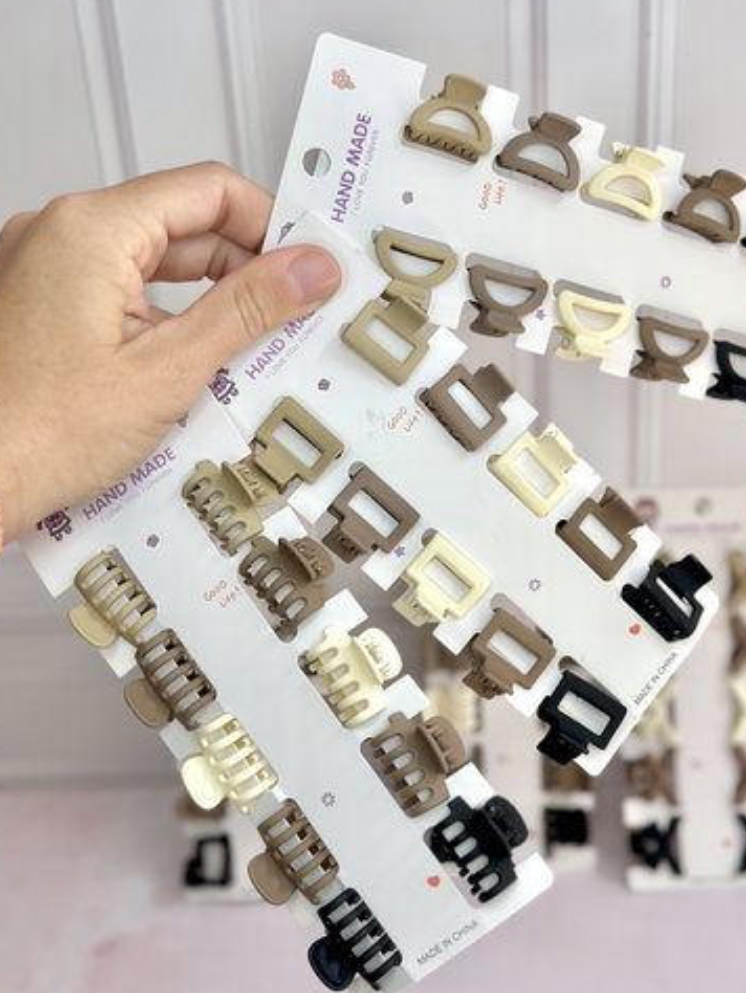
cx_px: 407
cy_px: 498
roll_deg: +2.8
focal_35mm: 54
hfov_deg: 27.0
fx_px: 1550
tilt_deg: -33.1
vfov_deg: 35.5
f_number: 1.78
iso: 80
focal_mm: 6.86
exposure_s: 1/480
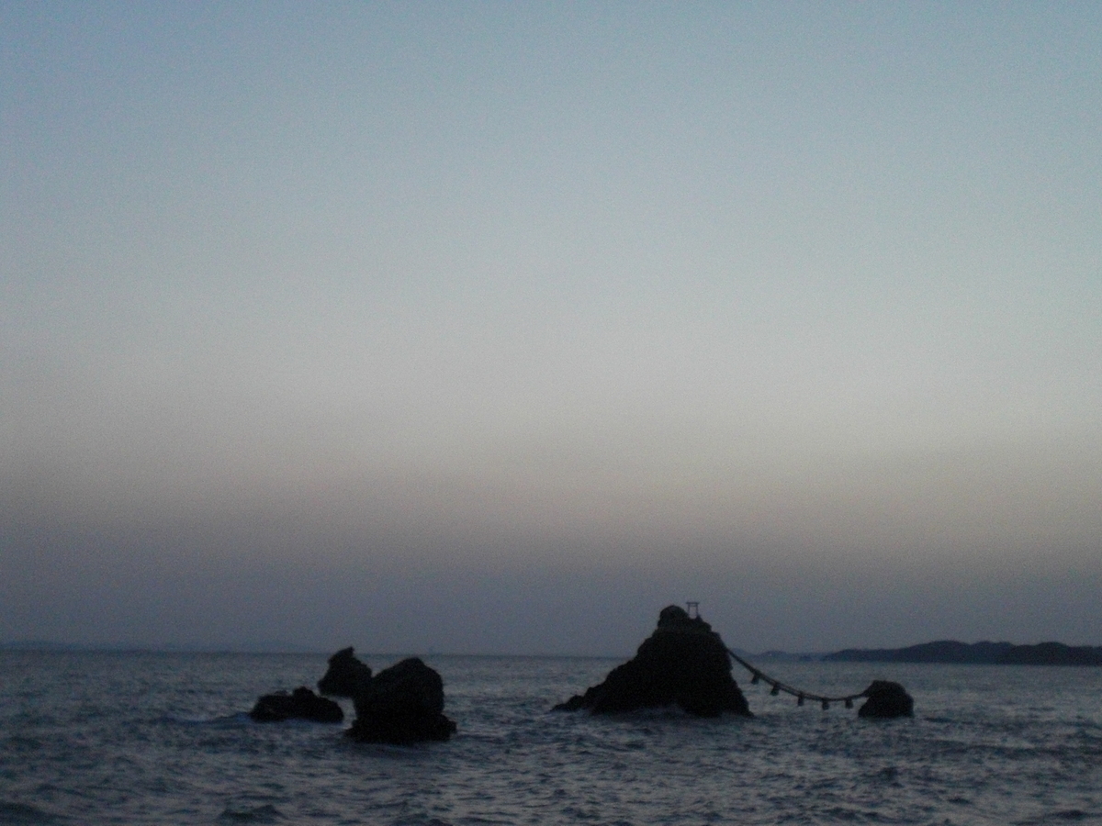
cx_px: 551
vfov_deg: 28.6
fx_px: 1624
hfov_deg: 37.5
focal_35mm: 51
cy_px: 413
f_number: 3.6
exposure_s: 1/125
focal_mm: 8.44
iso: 400
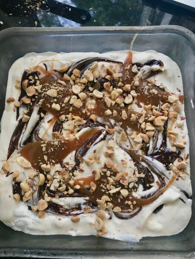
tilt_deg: -78.8
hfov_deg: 49.7
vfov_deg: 63.4
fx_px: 210
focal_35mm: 28
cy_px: 130
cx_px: 98
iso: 32
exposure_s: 1/30
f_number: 1.8
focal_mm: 3.99
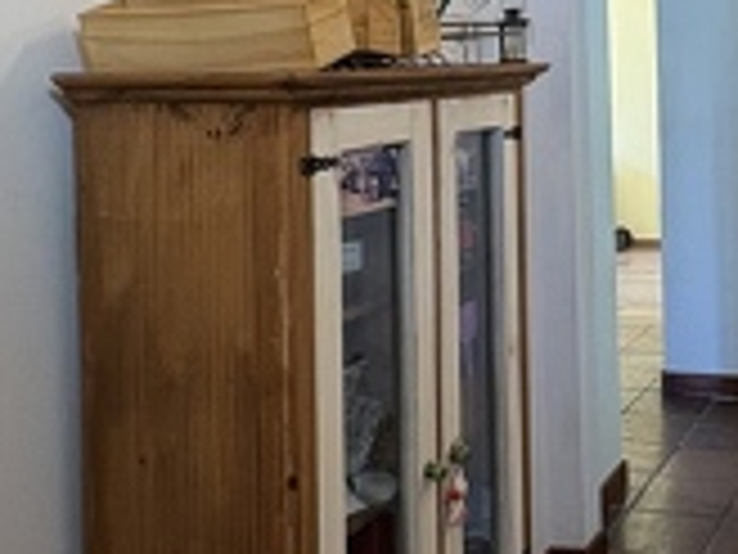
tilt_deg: -1.0
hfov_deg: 32.0
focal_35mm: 57
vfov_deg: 25.0
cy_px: 77
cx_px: 680
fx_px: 1215
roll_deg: +2.0
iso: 200
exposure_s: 1/50
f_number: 2.2
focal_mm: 2.22
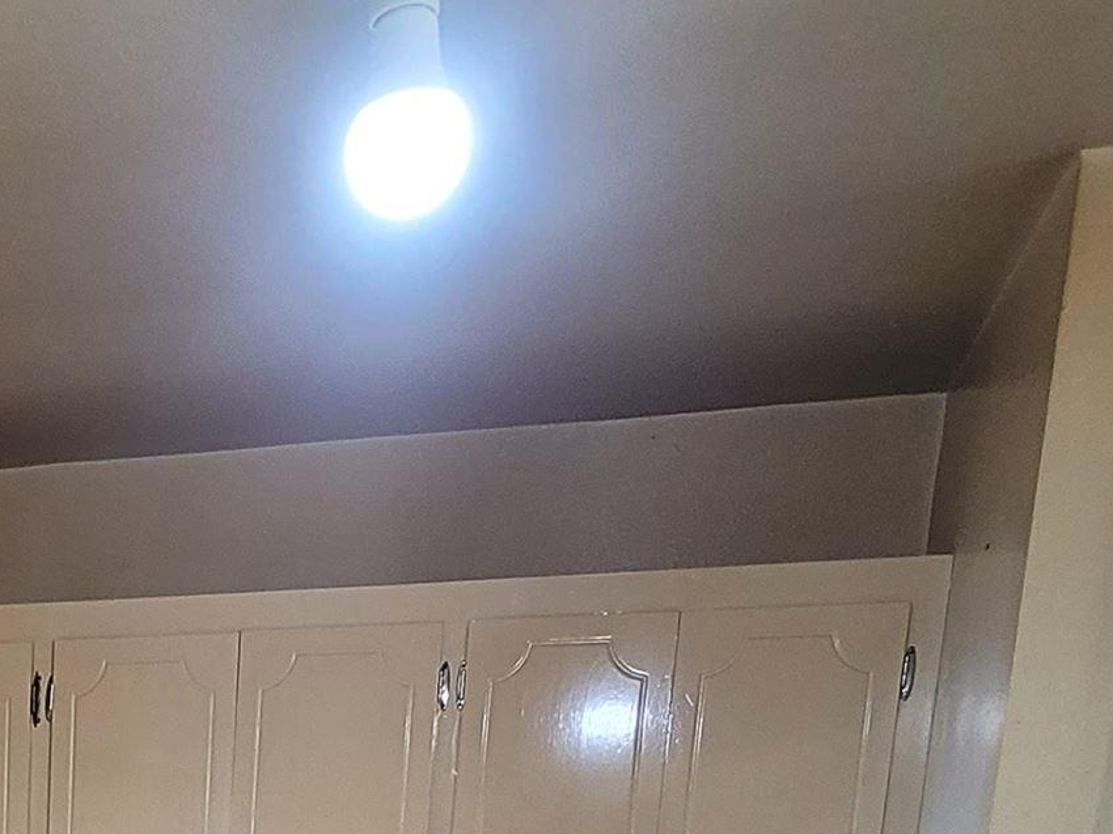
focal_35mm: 47
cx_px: -72
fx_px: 1511
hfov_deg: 35.4
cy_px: 1225
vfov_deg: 24.5
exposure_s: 1/60
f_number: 2.2
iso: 400
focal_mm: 2.2
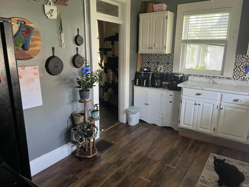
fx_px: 187
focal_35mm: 26
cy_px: 94
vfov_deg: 53.0
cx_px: 124
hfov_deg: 67.3
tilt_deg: -14.7
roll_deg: -0.1
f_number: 1.5
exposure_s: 1/60
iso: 125
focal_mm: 5.7
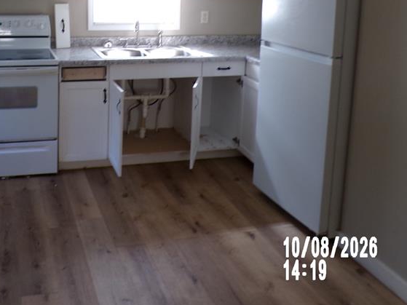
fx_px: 517
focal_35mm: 44
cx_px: 122
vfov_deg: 31.6
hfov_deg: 42.1
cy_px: 41
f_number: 3
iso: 135
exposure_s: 1/34
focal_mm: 4.3
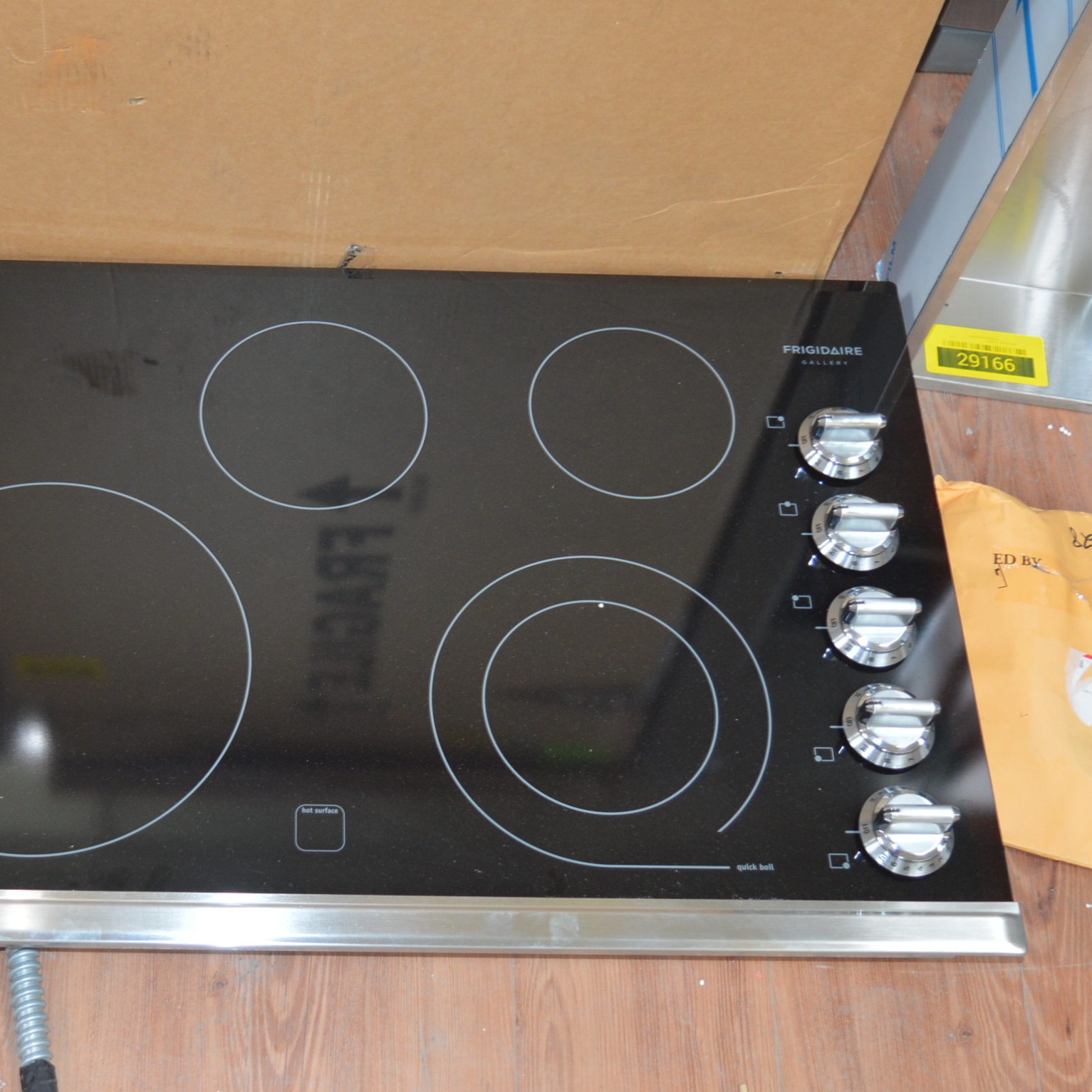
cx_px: 318
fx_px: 1963
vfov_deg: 31.1
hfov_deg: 30.7
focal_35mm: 55
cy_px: 547
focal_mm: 22
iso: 400
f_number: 4
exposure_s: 1/60
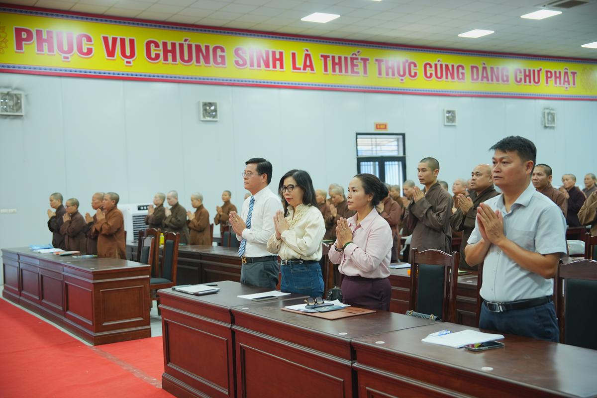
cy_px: 199
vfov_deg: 31.2
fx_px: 713
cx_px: 298
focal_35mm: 43
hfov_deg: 45.4
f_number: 2.8
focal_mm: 43
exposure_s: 1/160
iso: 1600
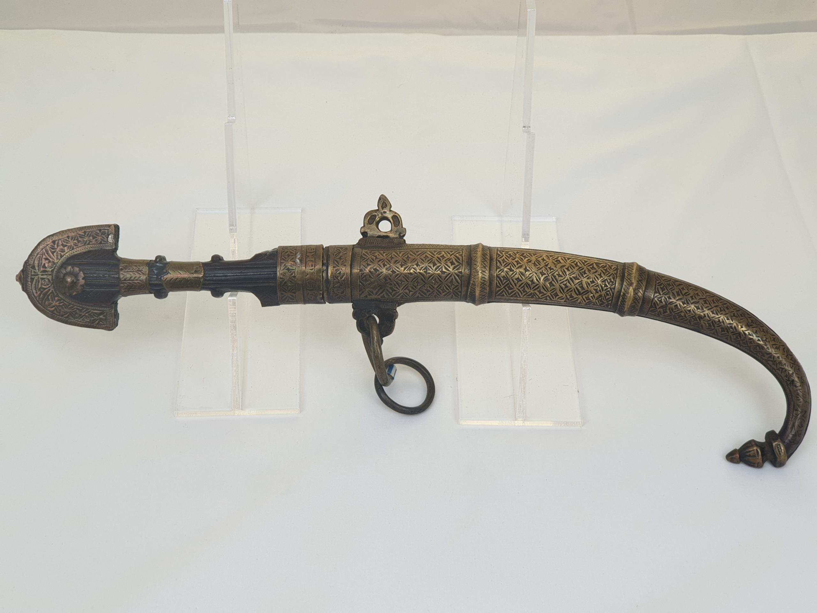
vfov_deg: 28.0
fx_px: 1227
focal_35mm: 52
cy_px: 306
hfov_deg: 36.8
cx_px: 408
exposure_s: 1/50
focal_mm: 6
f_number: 2.4
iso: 100
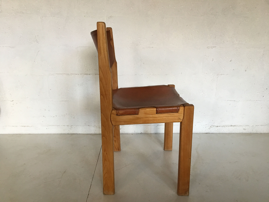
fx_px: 225
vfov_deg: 48.2
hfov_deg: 61.7
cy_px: 101
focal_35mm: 29
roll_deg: -0.7
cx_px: 134
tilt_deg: -14.0
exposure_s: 1/33
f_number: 2.2
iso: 64
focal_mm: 4.15
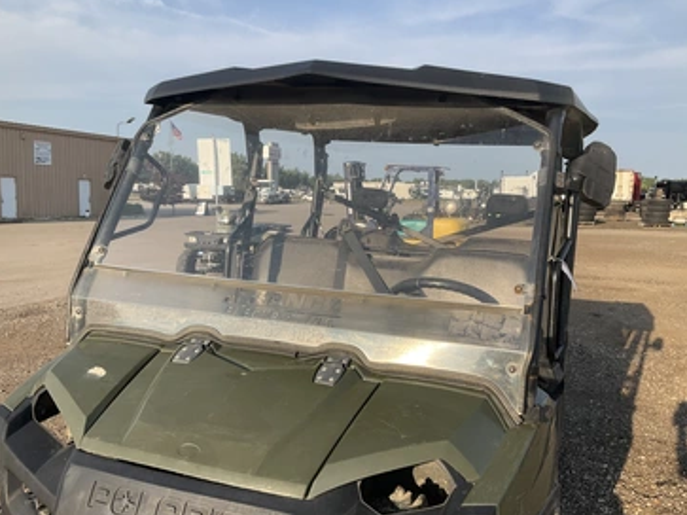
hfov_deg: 56.8
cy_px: 265
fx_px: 635
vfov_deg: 44.1
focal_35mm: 32
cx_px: 358
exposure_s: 1/978
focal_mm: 3
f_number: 1.8
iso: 25
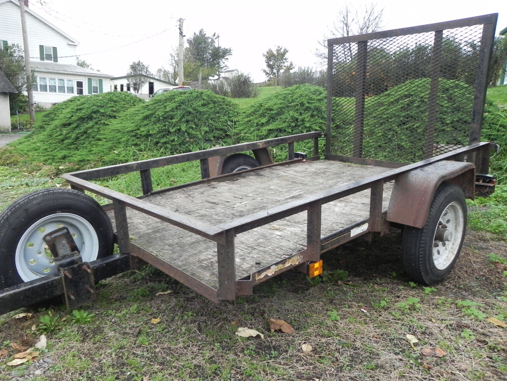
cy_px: 197
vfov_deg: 51.4
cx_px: 245
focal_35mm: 27
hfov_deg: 65.3
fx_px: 395
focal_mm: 4.6
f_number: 4.5
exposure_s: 1/116
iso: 160
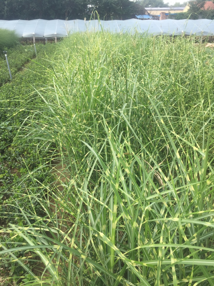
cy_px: 143
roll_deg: +1.3
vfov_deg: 61.7
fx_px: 239
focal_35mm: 29
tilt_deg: -25.5
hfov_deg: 48.2
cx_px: 107
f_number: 2.2
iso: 32
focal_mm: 4.15
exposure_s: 1/807
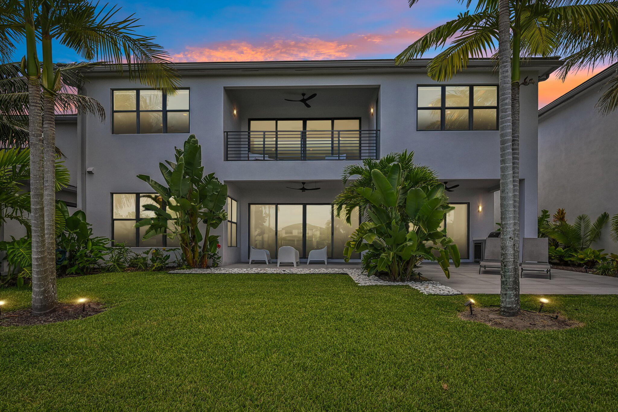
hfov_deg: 88.4
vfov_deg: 65.9
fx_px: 318
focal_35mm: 18
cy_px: 206
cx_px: 309
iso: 1250
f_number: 8
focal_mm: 18.5
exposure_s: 1/1000
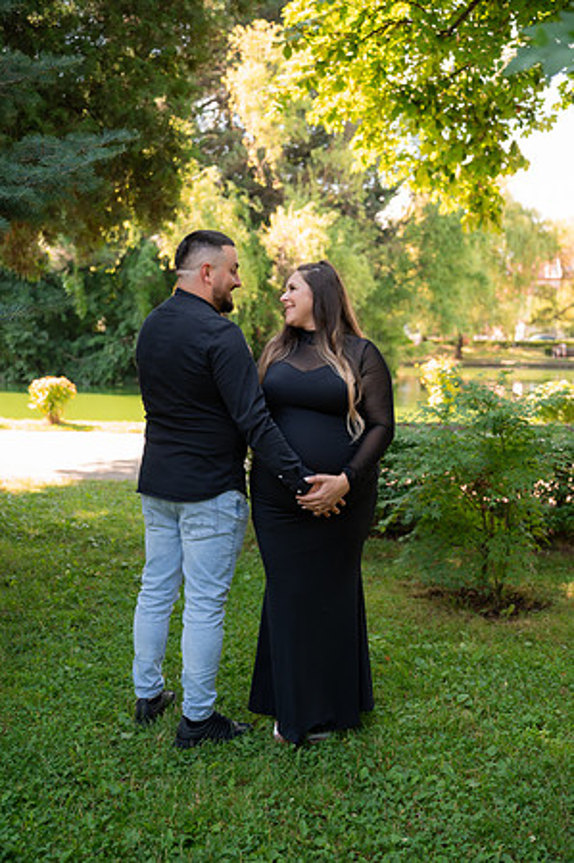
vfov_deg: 51.9
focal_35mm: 37
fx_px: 887
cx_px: 287
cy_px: 432
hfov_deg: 35.9
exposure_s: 1/640
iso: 500
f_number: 2.8
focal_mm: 37
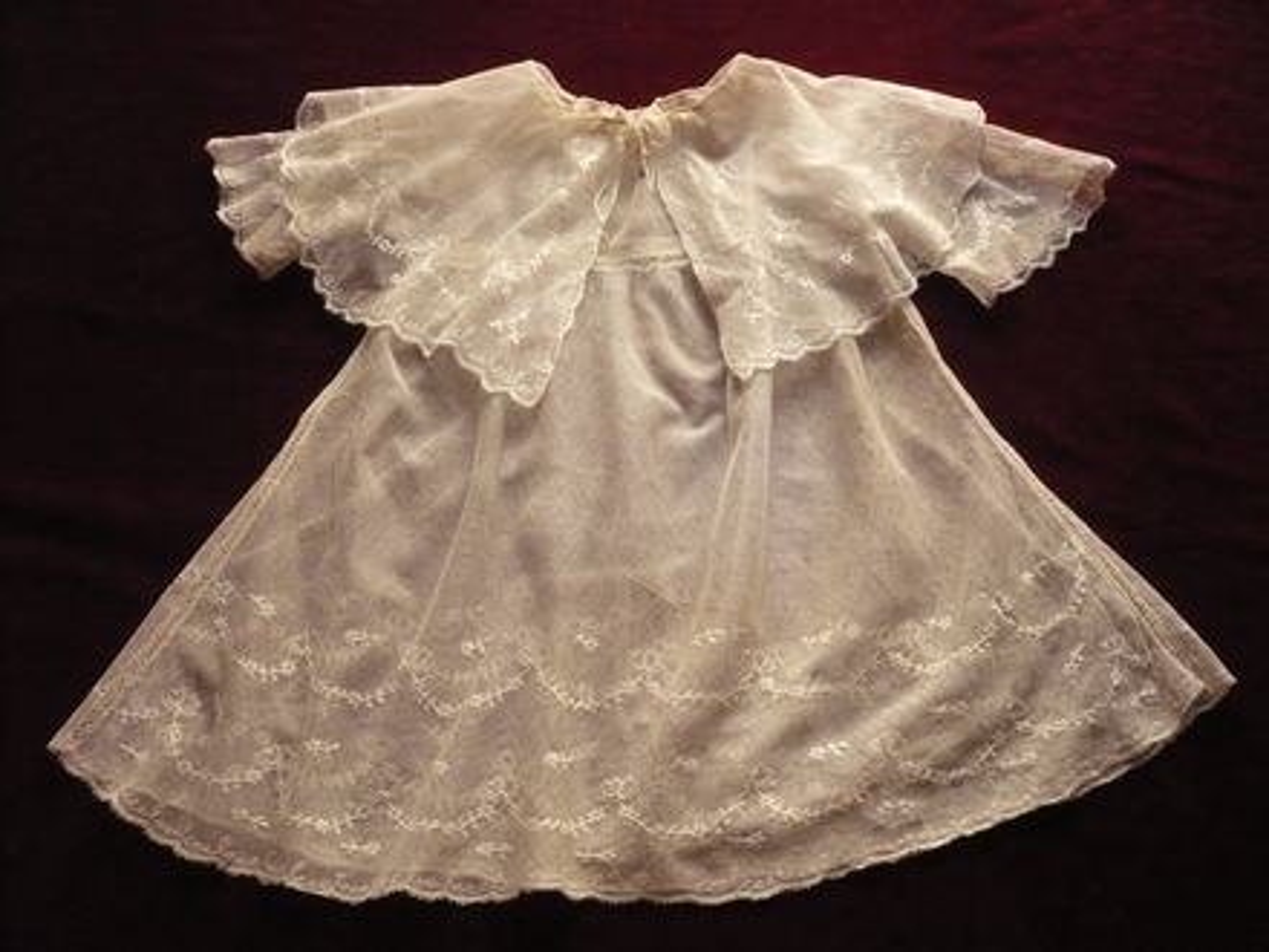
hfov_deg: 52.6
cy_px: 476
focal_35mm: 35
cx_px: 634
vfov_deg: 40.7
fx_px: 1283
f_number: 2.8
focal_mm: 5.8
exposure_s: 1/320
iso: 400
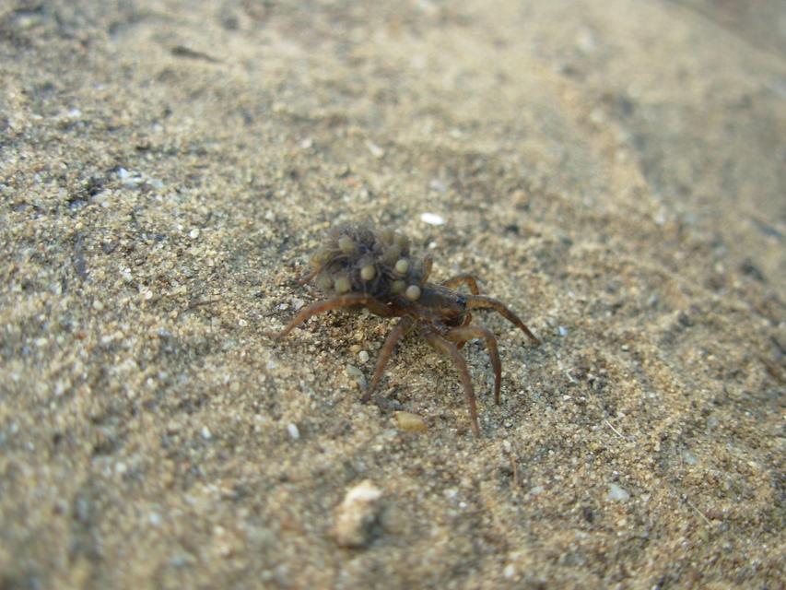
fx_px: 1022
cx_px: 393
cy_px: 295
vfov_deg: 32.2
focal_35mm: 45
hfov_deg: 42.1
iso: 50
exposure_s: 1/58.7
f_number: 3.1
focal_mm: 7.5
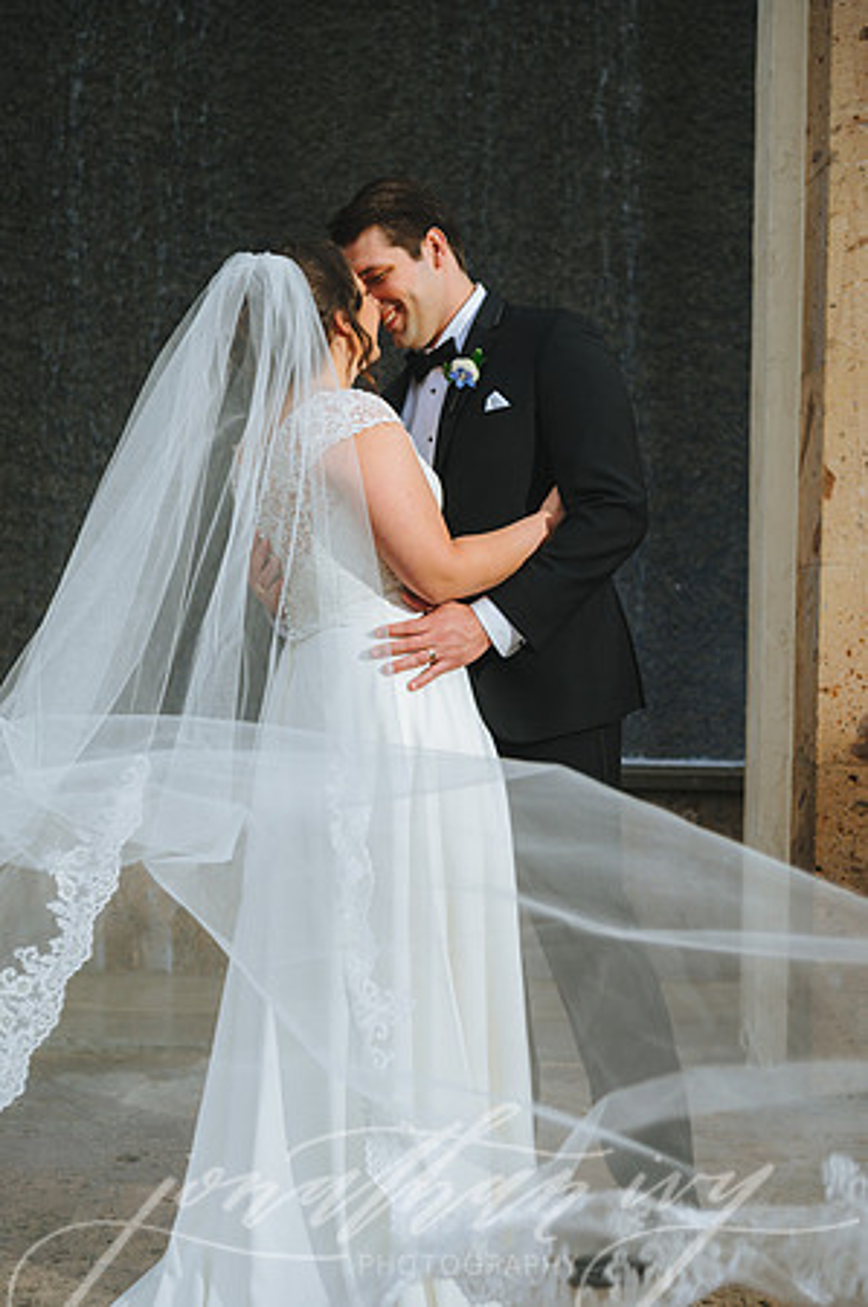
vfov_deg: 38.2
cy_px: 654
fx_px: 1885
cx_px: 434
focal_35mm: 52
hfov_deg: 25.9
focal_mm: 52
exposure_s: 1/125
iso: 250
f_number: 4
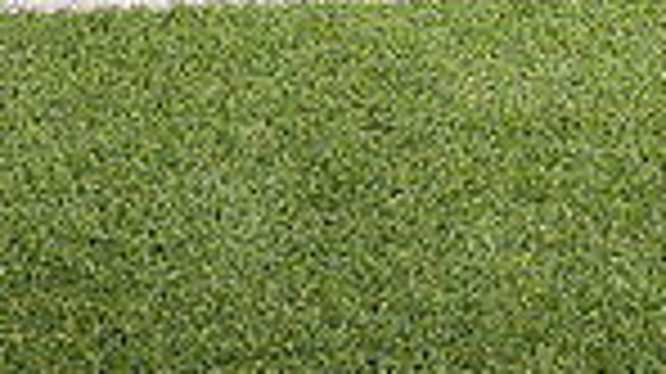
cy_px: -541
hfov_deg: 17.6
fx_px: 2135
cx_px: 540
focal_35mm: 121
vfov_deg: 9.0
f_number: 7.1
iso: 125
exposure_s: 1/400
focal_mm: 38
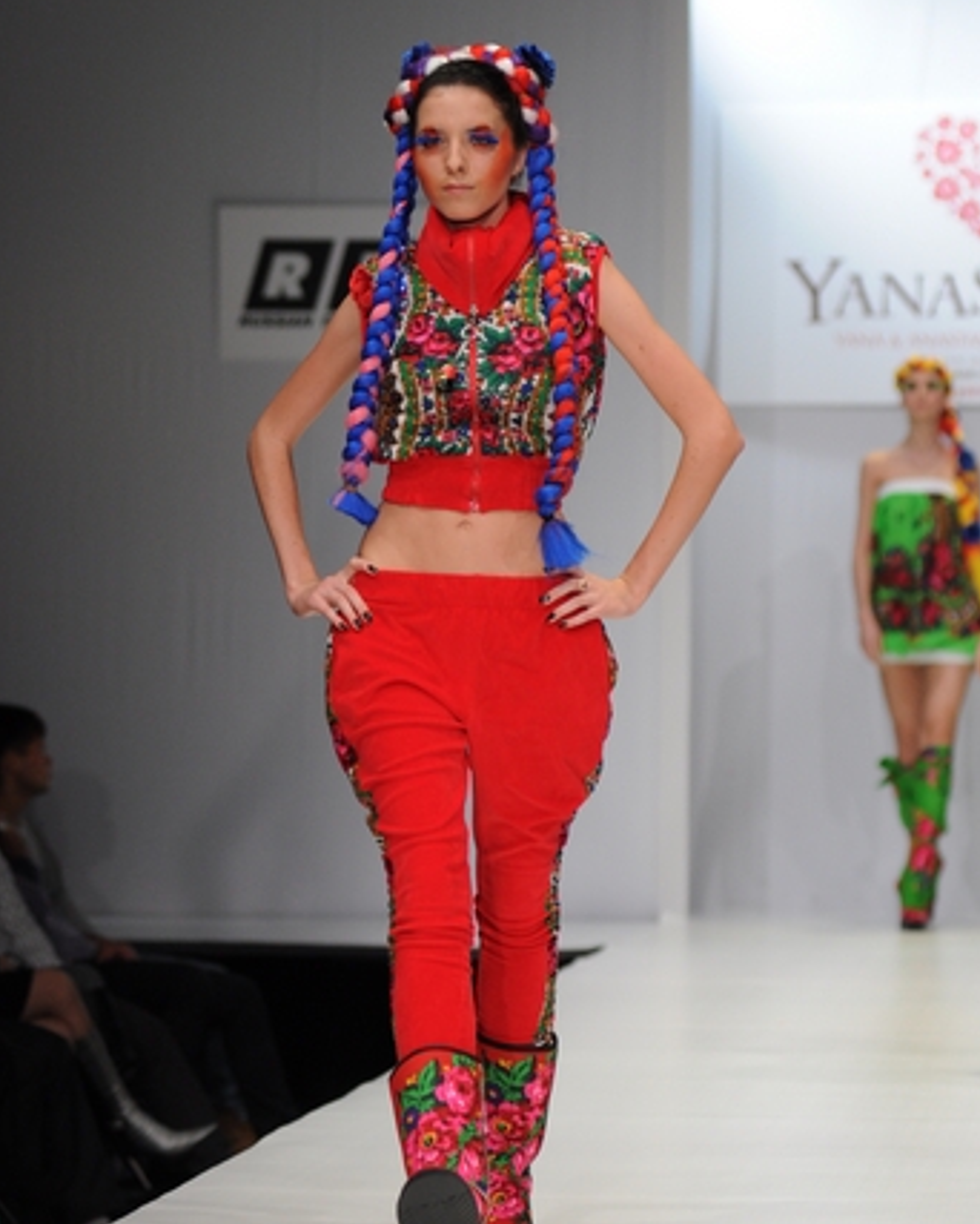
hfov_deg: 8.6
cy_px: 636
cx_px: 489
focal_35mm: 180
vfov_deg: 10.7
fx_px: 6506
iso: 800
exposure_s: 1/320
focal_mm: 105
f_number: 3.5
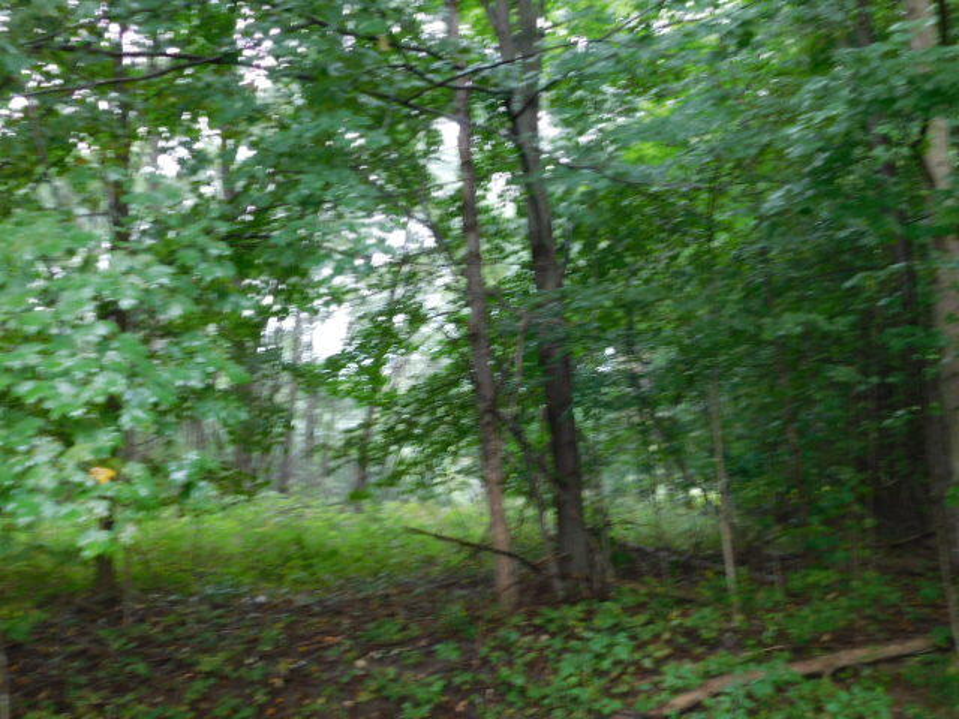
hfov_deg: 51.4
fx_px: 997
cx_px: 480
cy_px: 360
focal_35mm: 36
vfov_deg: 39.7
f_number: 3.5
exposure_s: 1/30
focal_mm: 6.3
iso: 200
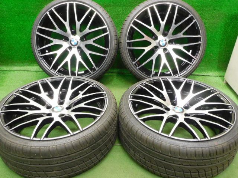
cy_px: 89
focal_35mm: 30
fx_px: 206
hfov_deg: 60.0
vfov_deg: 46.8
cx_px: 119
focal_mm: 5.4
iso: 400
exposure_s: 1/10
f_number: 3.5
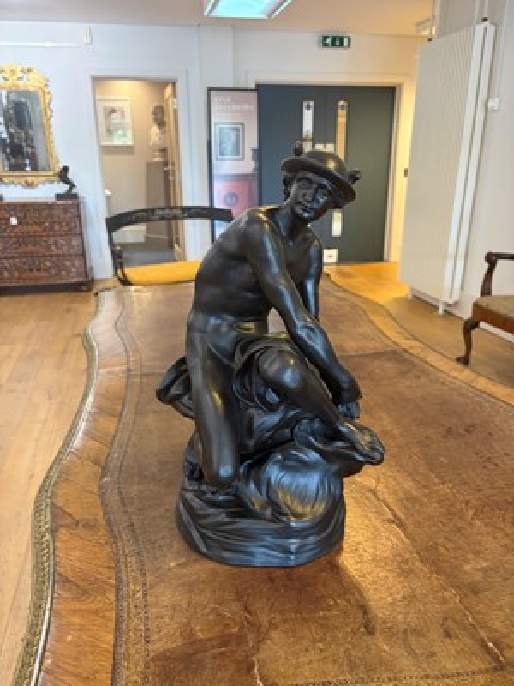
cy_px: 343
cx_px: 257
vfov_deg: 67.3
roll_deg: -0.5
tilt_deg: -18.3
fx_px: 515
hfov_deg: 53.1
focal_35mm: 26
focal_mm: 5.96
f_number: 1.6
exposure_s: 1/50
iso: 200
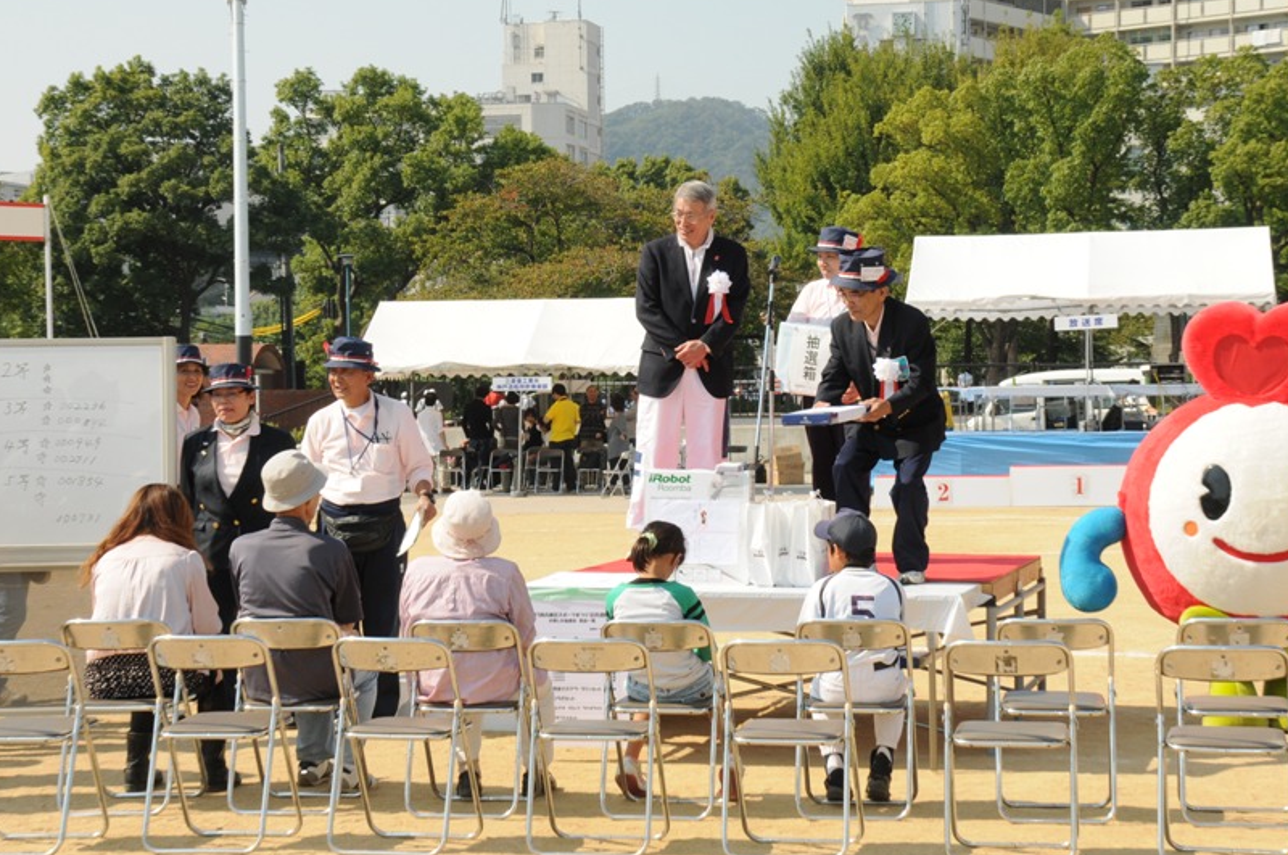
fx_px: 2501
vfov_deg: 19.4
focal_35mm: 70
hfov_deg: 28.9
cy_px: 397
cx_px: 717
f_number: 11
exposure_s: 1/320
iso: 400
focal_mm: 40
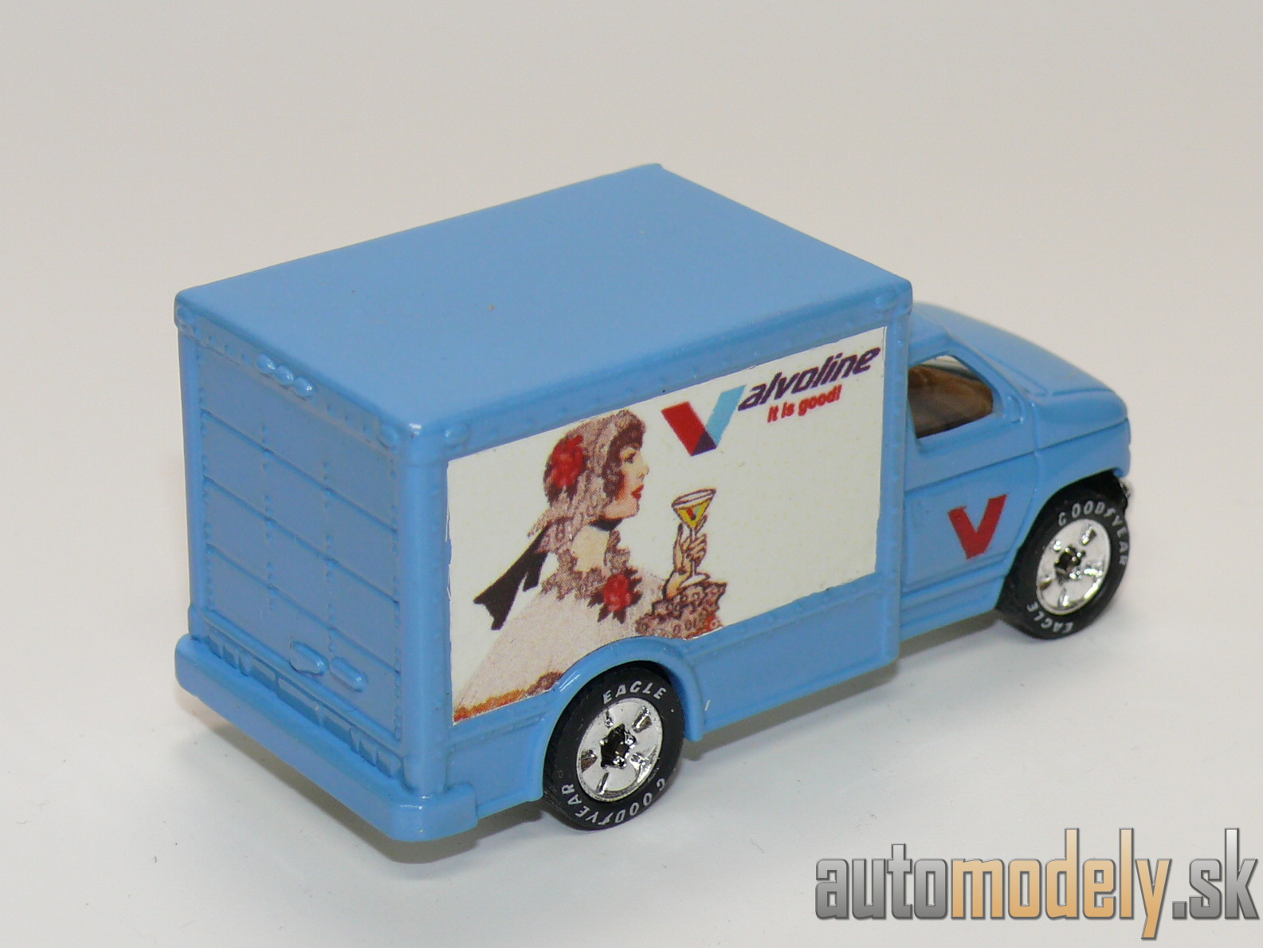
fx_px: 3977
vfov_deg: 13.6
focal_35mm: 109
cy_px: 471
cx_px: 632
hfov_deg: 18.0
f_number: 4
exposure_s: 1/30
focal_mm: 13.8
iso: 100
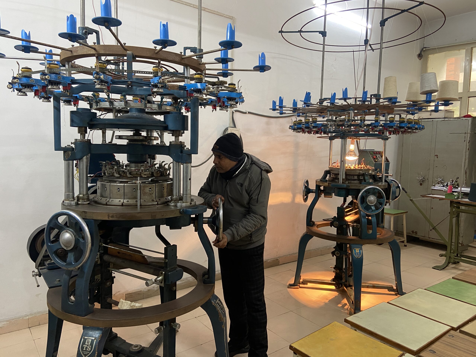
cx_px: 238
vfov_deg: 53.1
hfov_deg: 67.3
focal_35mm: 26
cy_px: 178
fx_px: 358
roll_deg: -1.2
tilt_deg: -5.4
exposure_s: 1/50
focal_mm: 4.25
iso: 200
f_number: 1.8
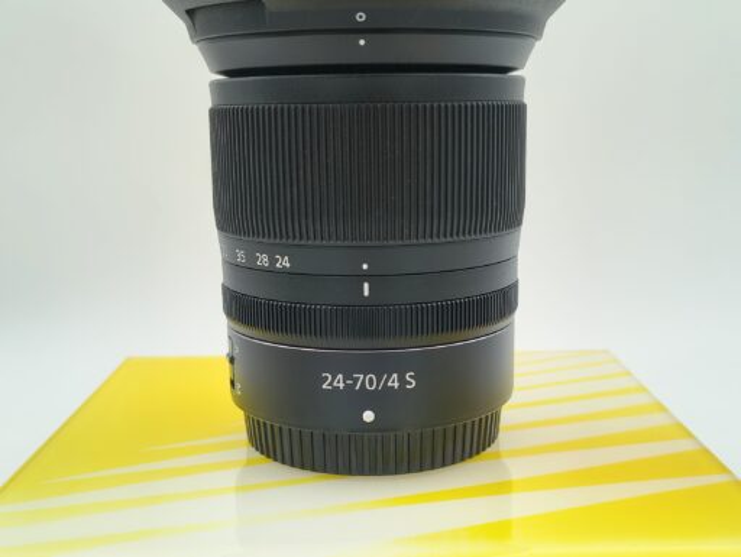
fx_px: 514
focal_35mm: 24
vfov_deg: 56.9
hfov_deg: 71.5
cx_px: 370
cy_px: 278
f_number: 1.8
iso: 100
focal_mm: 5.56
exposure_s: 1/346
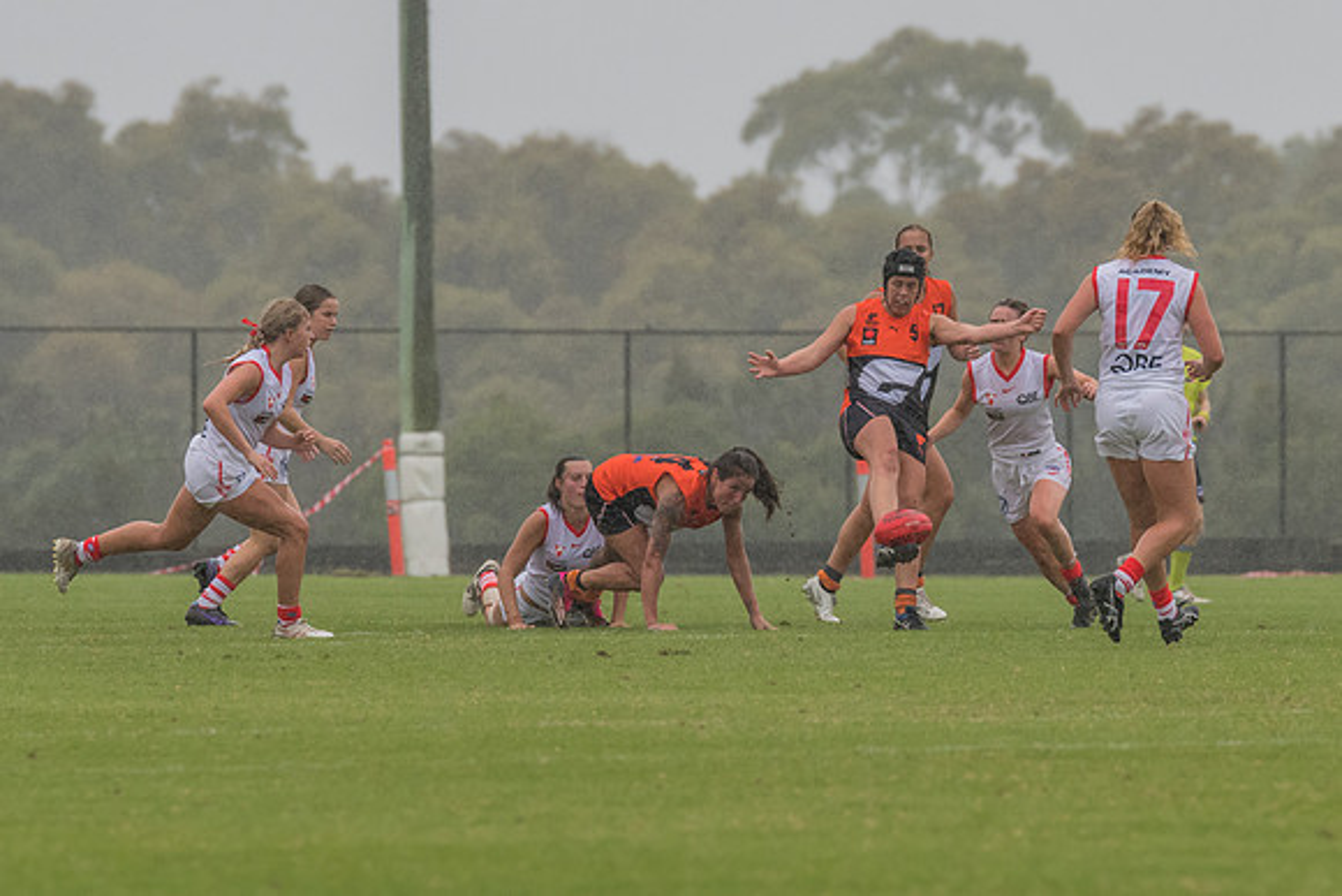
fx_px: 22399
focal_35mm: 601
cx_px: 825
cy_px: 287
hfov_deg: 3.4
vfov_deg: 2.3
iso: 800
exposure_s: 1/2000
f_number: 7.1
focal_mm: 300
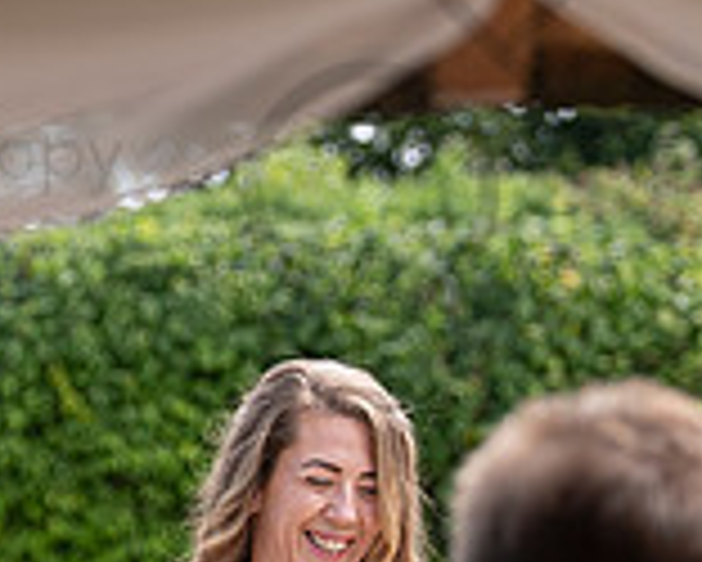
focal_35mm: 289
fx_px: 6008
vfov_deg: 5.4
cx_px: 212
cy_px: 535
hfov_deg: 6.7
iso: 200
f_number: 3.2
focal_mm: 71.5
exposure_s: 1/640
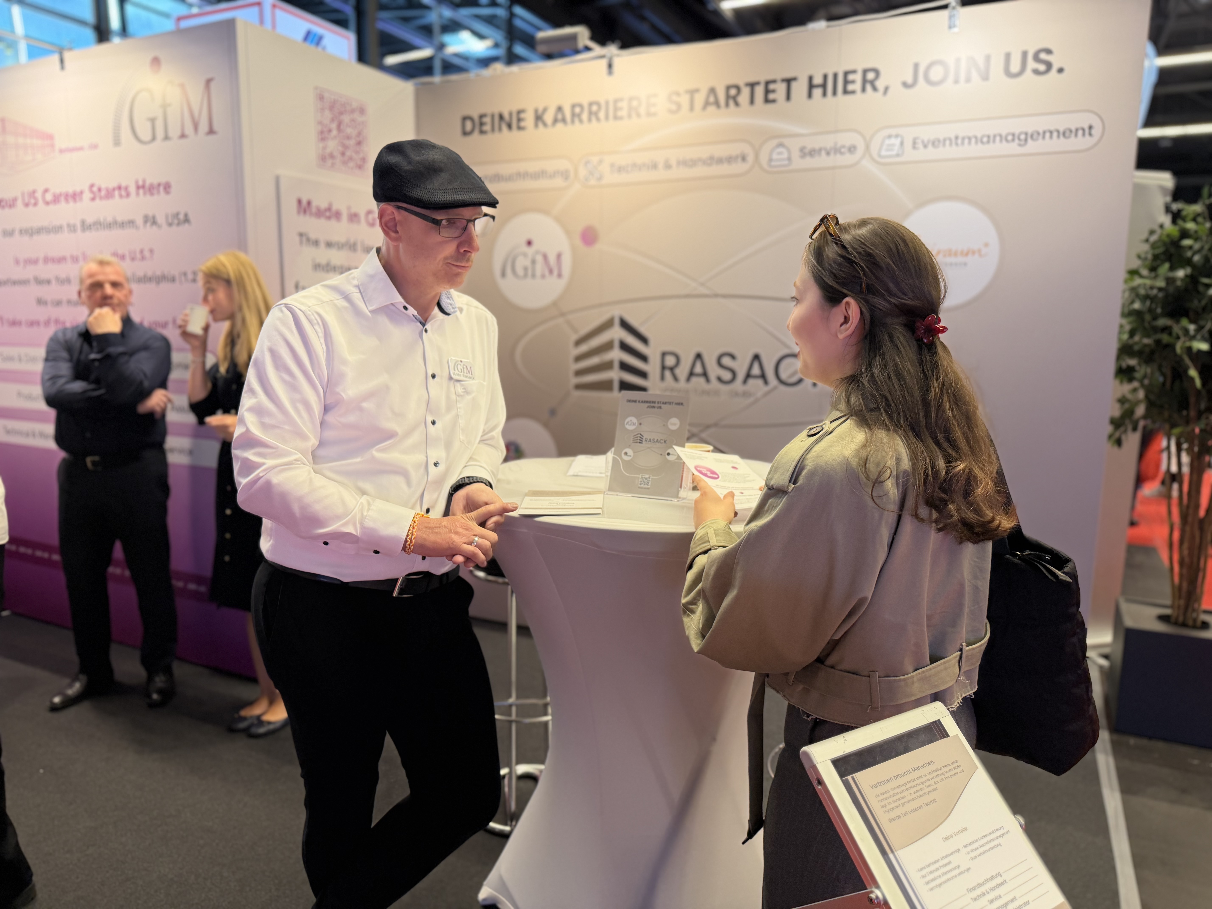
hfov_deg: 71.6
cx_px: 606
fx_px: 840
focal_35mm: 24
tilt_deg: -8.4
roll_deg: -0.7
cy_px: 454
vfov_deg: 56.8
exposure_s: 1/100
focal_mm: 6.76
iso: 125
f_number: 1.78
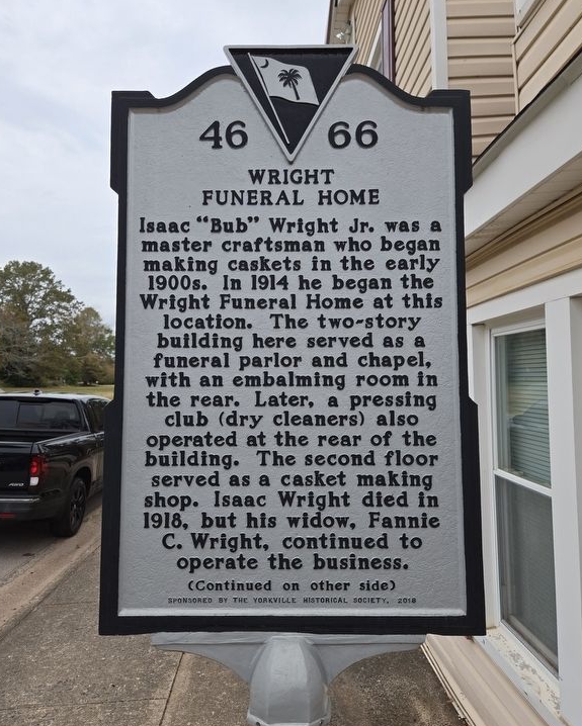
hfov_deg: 56.8
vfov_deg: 68.1
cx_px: 293
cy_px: 351
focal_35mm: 25
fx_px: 538
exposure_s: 1/752
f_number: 1.8
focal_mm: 5.4
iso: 25
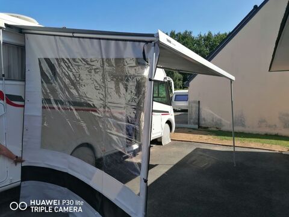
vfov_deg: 51.4
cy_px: 108
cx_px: 144
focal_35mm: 27
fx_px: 225
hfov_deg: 65.3
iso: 50
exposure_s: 1/1379
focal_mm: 4.75
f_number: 1.8
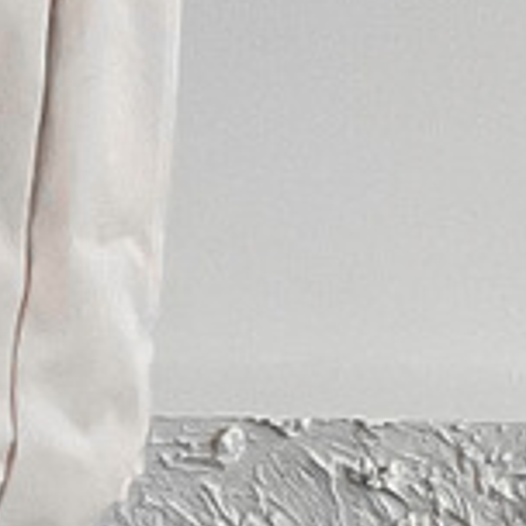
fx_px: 4642
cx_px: -602
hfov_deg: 6.3
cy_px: 557
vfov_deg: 6.5
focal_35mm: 270
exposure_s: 1/60
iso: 160
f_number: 1.8
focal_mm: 3
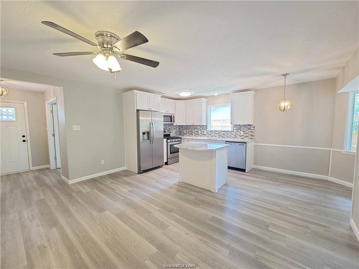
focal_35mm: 13
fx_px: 135
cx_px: 180
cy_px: 134
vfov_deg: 89.9
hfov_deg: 106.2
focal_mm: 2.2
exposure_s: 1/59
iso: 320
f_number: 2.2
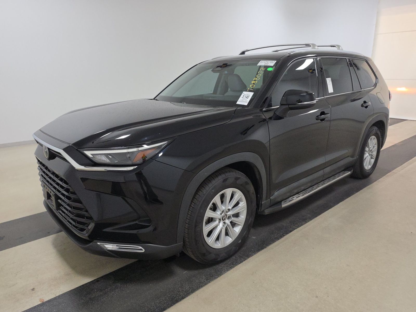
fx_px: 276
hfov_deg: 73.9
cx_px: 208
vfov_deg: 58.9
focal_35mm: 23
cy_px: 156
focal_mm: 6.5
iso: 322
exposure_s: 1/100
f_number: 1.4
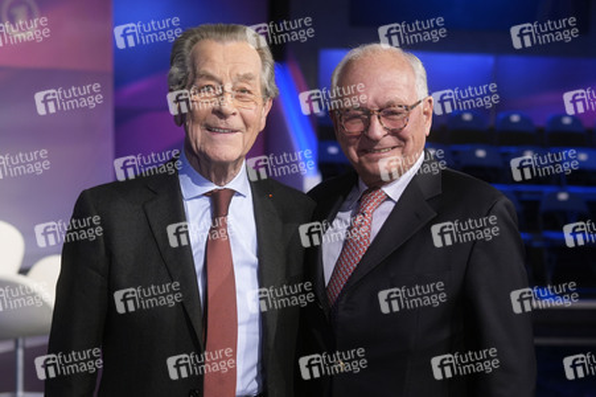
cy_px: 198
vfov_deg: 29.8
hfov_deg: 43.6
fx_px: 744
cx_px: 298
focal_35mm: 45
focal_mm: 30
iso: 640
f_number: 2.2
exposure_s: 1/160
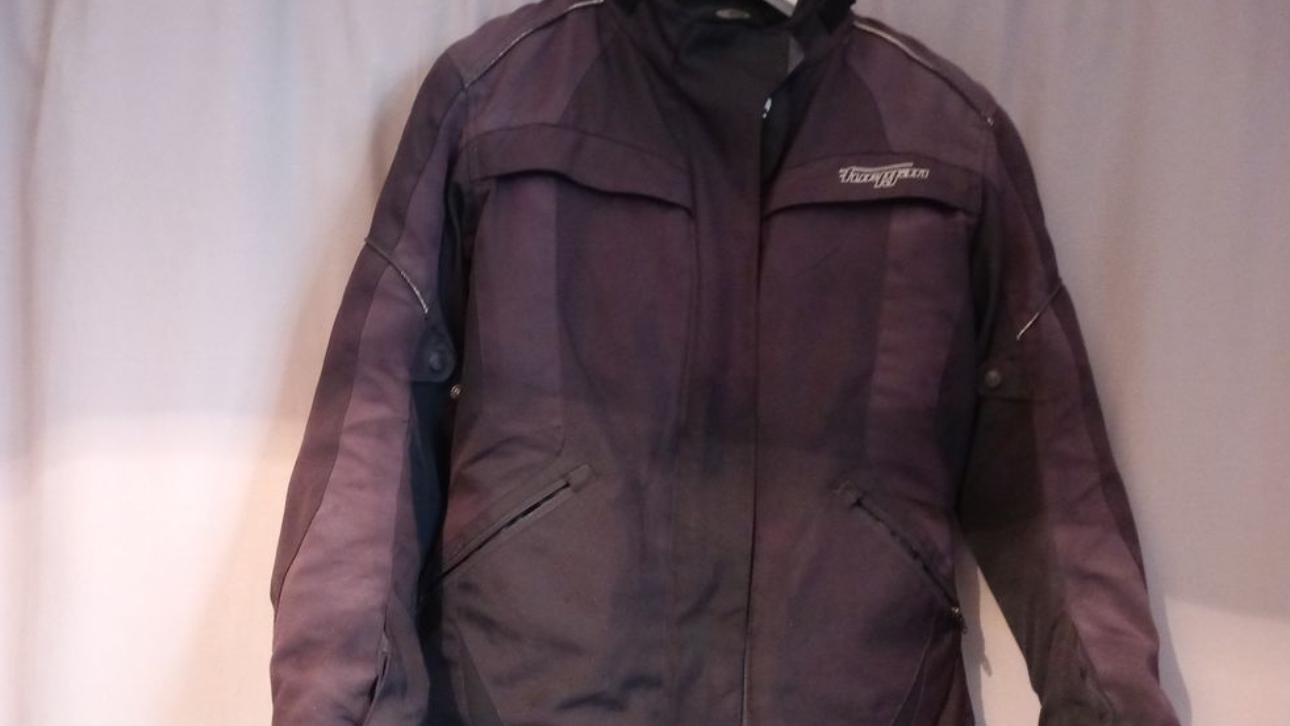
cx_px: 654
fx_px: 1026
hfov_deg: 64.3
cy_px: 414
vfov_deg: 38.9
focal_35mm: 30
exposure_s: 1/14.3
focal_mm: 4
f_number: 1.8
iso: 800
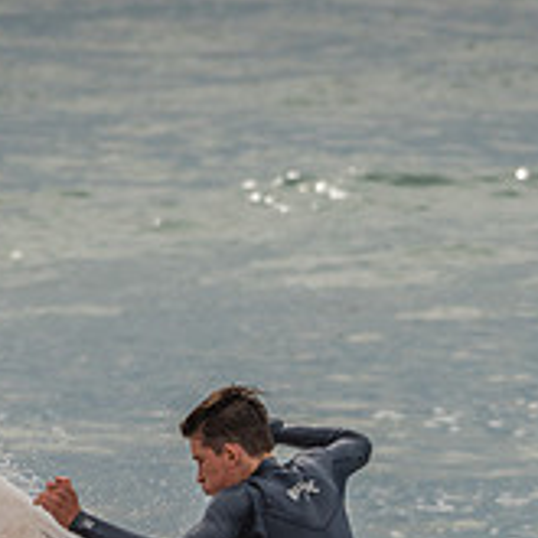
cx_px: 245
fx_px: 15192
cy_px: 615
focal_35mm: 864
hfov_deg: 2.0
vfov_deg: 2.0
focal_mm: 290
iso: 200
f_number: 5.6
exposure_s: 1/2000
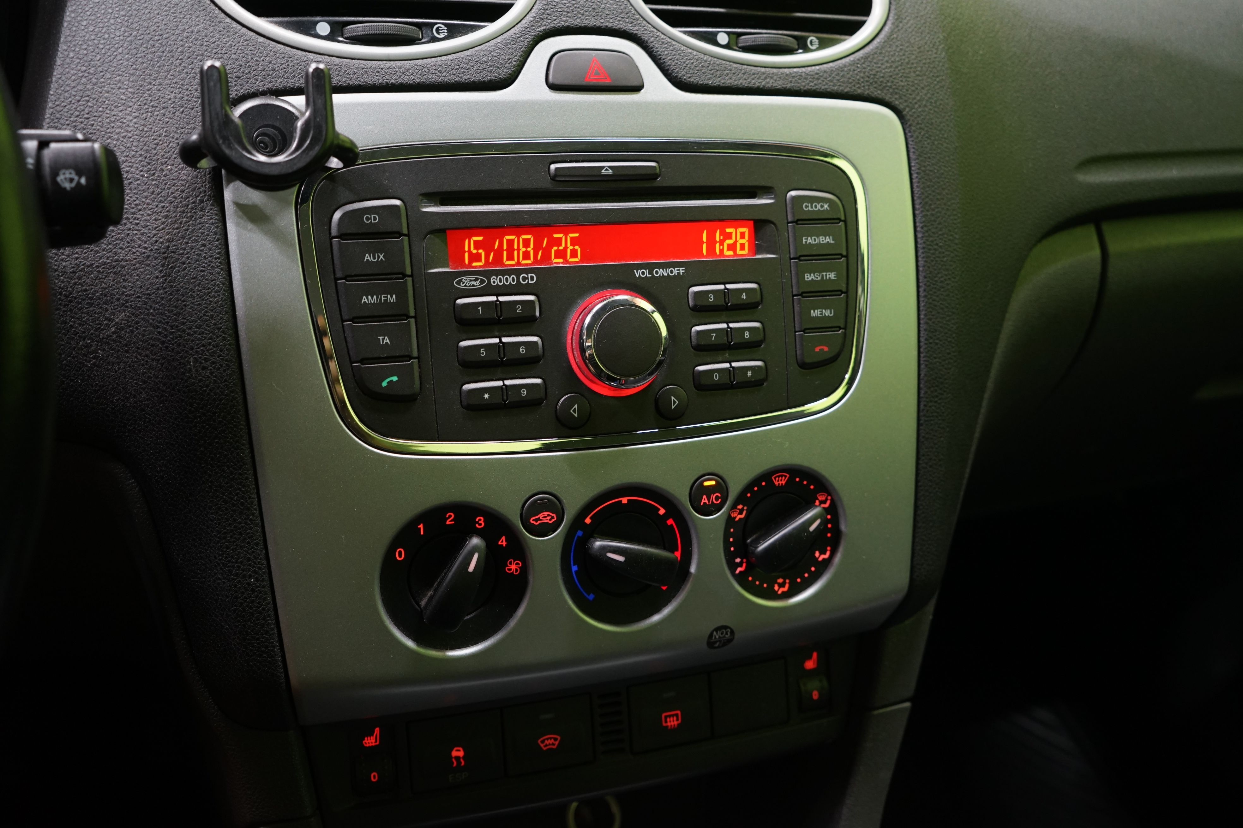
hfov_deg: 58.7
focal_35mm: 32
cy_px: 414
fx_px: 1105
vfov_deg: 41.1
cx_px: 622
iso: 1250
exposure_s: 1/20
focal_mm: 32
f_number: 5.6
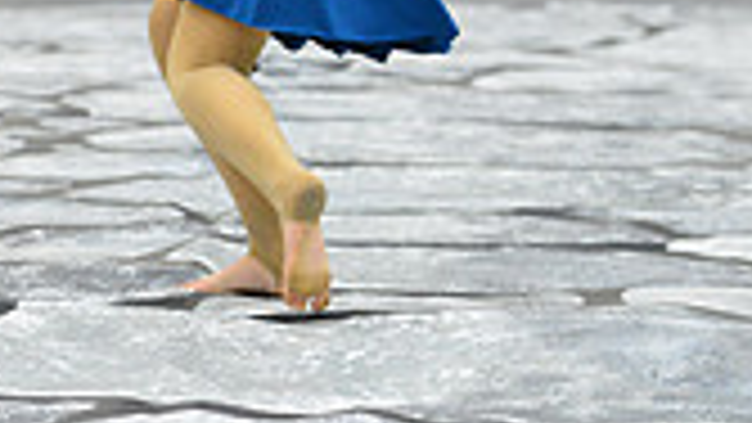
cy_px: -428
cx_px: 284
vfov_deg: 4.2
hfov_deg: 7.5
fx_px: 5744
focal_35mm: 288
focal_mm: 102
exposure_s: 1/320
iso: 4000
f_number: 2.8
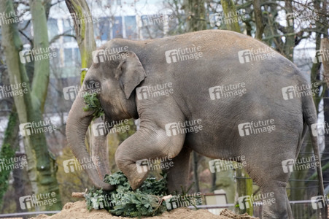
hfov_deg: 10.3
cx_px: 164
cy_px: 110
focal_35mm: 200
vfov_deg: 6.9
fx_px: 1826
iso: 3200
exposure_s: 1/400
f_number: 6.3
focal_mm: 200
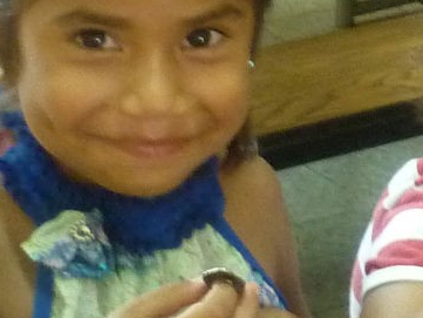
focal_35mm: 187
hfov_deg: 9.6
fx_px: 2286
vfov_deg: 7.9
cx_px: 940
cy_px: 15
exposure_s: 1/15
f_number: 2.8
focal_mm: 5.5
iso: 400
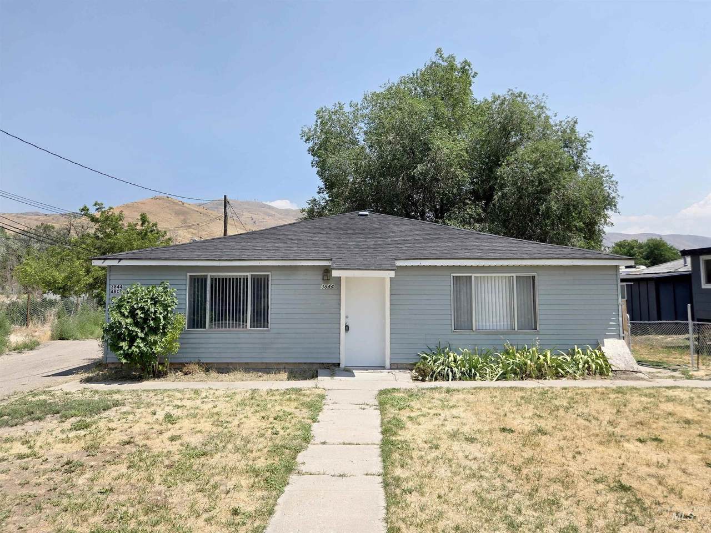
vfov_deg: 58.9
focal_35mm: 23
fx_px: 472
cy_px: 266
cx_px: 356
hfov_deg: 73.9
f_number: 1.8
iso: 40
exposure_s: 1/2921
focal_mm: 5.4
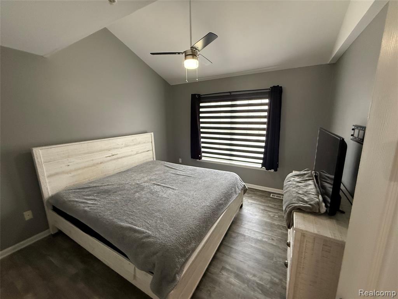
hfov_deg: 102.1
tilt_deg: -12.0
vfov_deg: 85.7
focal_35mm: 14
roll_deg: +1.9
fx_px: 161
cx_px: 199
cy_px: 150
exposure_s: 1/120
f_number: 2.2
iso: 500
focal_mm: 2.22
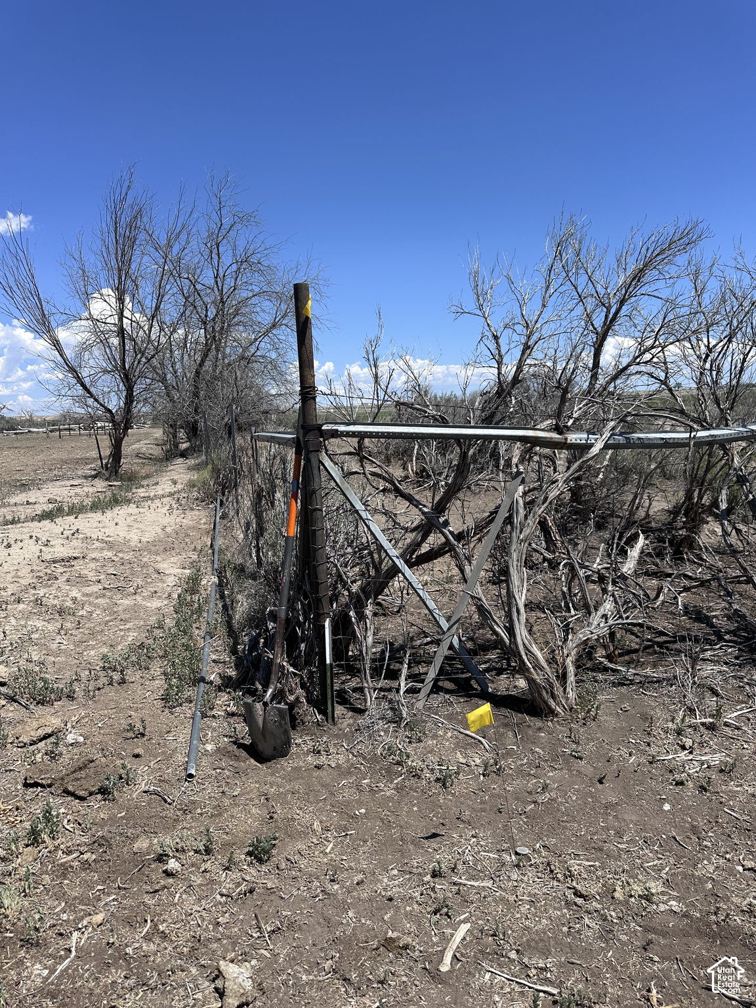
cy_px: 504
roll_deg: +1.9
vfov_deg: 71.6
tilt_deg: -6.5
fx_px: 699
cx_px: 378
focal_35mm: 24
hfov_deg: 56.8
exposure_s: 1/5000
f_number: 1.78
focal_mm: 6.86
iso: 80
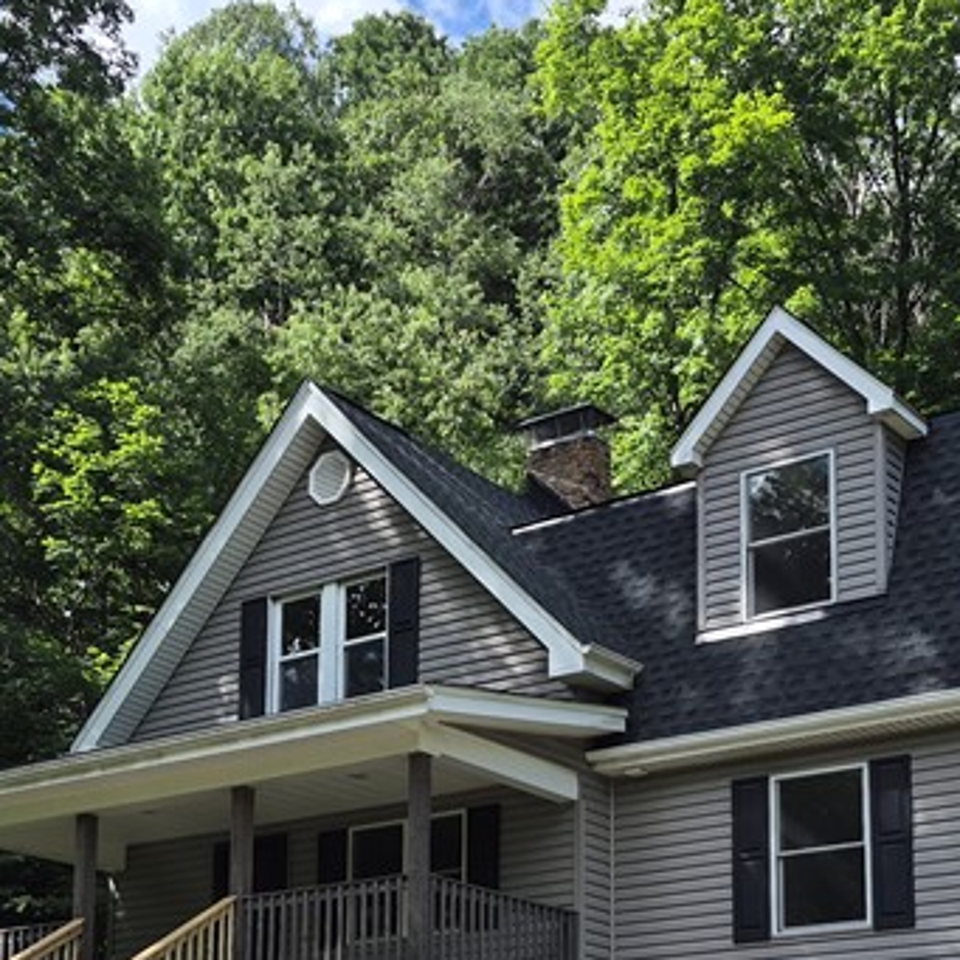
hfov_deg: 28.1
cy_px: 884
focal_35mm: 61
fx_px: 1914
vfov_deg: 27.1
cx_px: 535
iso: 25
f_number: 1.8
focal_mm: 5.4
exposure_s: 1/1064
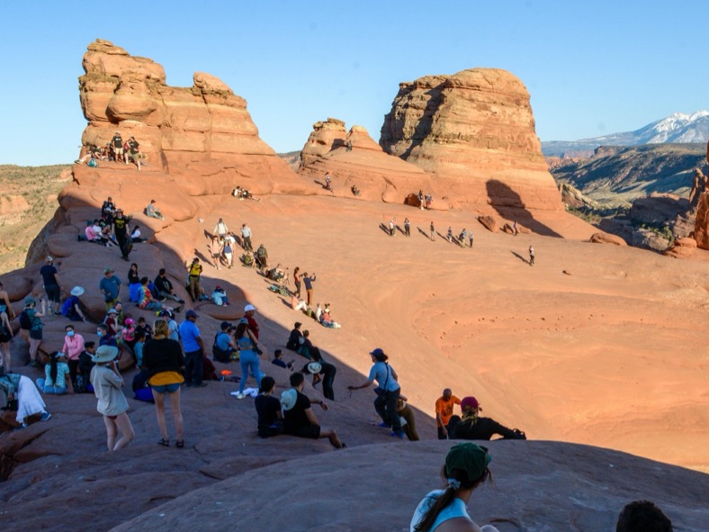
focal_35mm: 41
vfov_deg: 34.2
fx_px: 840
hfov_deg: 44.9
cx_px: 492
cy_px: 416
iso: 400
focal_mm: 24
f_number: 10
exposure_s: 1/400
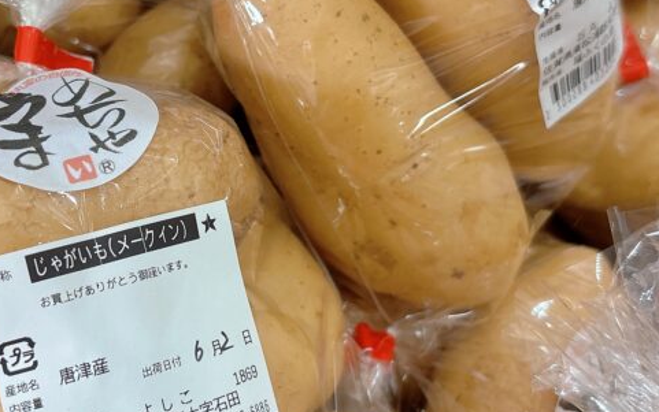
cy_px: 177
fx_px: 988
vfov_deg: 23.6
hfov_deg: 36.5
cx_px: 223
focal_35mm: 55
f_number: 1.6
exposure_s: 1/60
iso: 200
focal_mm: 5.96
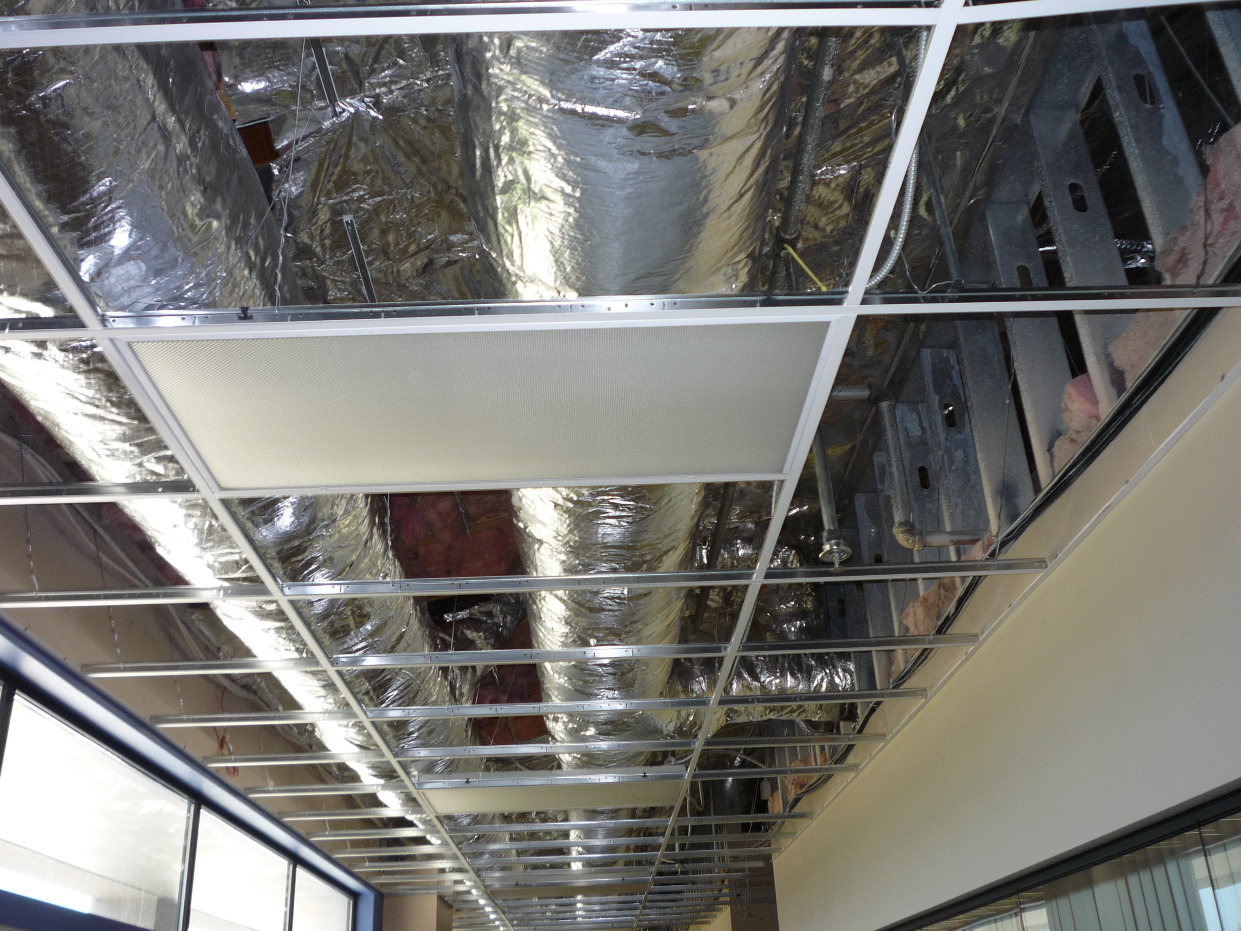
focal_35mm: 32
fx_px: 1147
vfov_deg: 44.2
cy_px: 466
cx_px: 620
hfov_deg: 56.8
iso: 100
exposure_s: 1/30
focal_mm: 5.2
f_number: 3.3
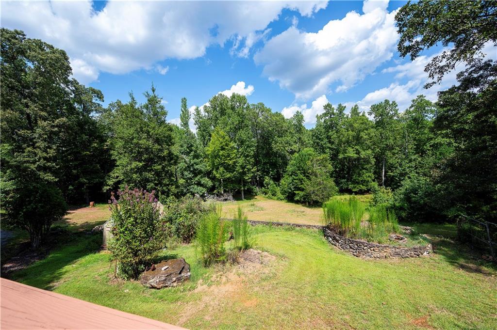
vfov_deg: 81.1
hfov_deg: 104.3
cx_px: 248
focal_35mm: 14
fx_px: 193
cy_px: 165
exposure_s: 1/125
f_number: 9
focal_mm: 14
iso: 100
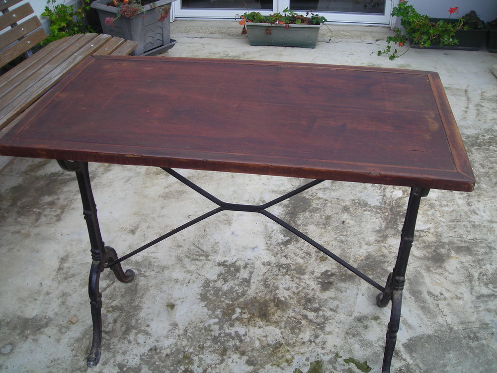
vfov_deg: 37.7
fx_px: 546
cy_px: 186
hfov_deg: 49.0
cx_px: 248
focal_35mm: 38
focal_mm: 6.3
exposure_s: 1/97.8
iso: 50
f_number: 3.2
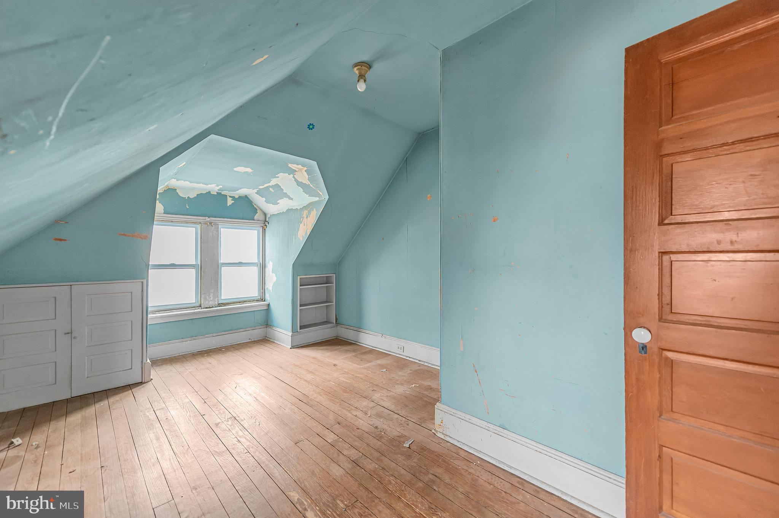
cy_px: 259
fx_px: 303
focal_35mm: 14
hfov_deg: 104.3
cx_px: 390
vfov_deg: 81.1
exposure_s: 1/125
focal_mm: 14
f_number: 2.8
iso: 900
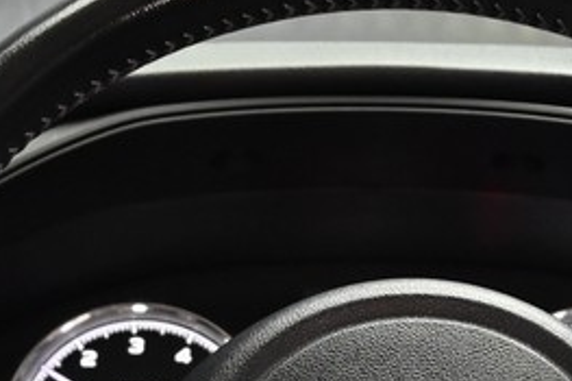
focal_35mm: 226
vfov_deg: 6.0
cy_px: 543
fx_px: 3589
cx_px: 420
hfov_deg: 9.1
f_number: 5.6
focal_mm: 36
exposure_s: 1/20
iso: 1100
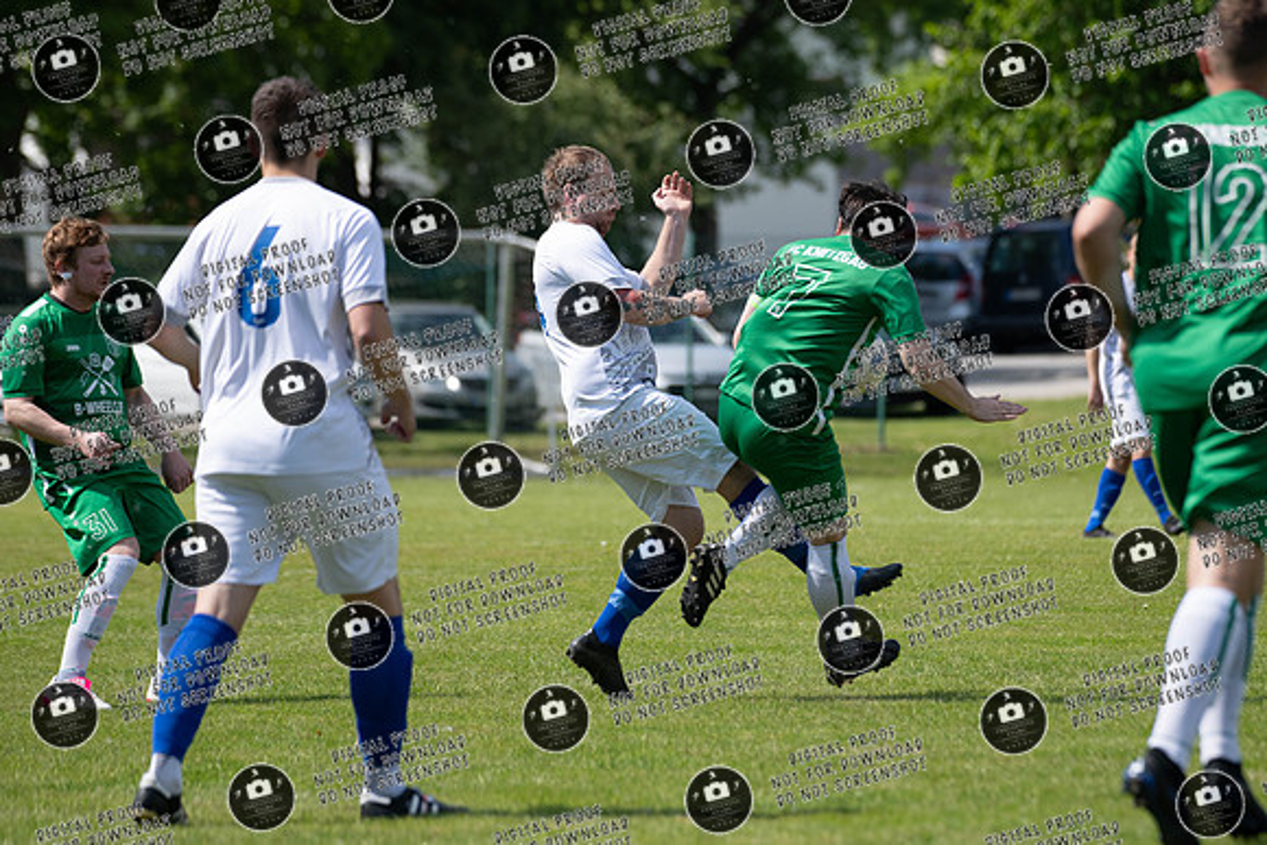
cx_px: 685
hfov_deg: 7.0
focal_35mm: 294
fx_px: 10355
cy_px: 411
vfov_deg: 4.7
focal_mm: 270
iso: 400
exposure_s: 1/1600
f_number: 5.6
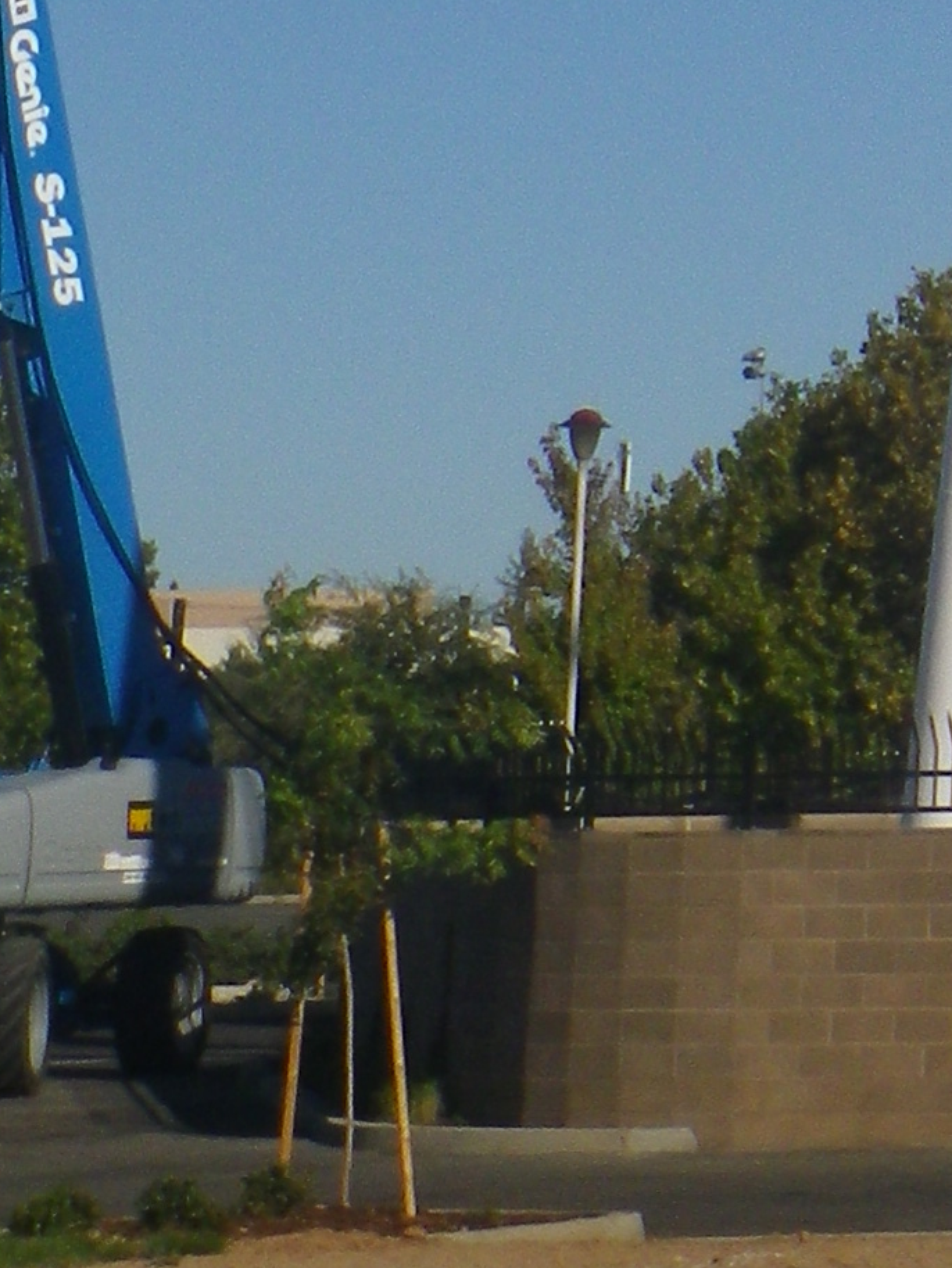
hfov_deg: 7.1
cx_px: 2211
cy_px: -1699
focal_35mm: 197
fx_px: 7220
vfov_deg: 9.1
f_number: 5
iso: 80
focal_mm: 7.5
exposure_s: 1/1000
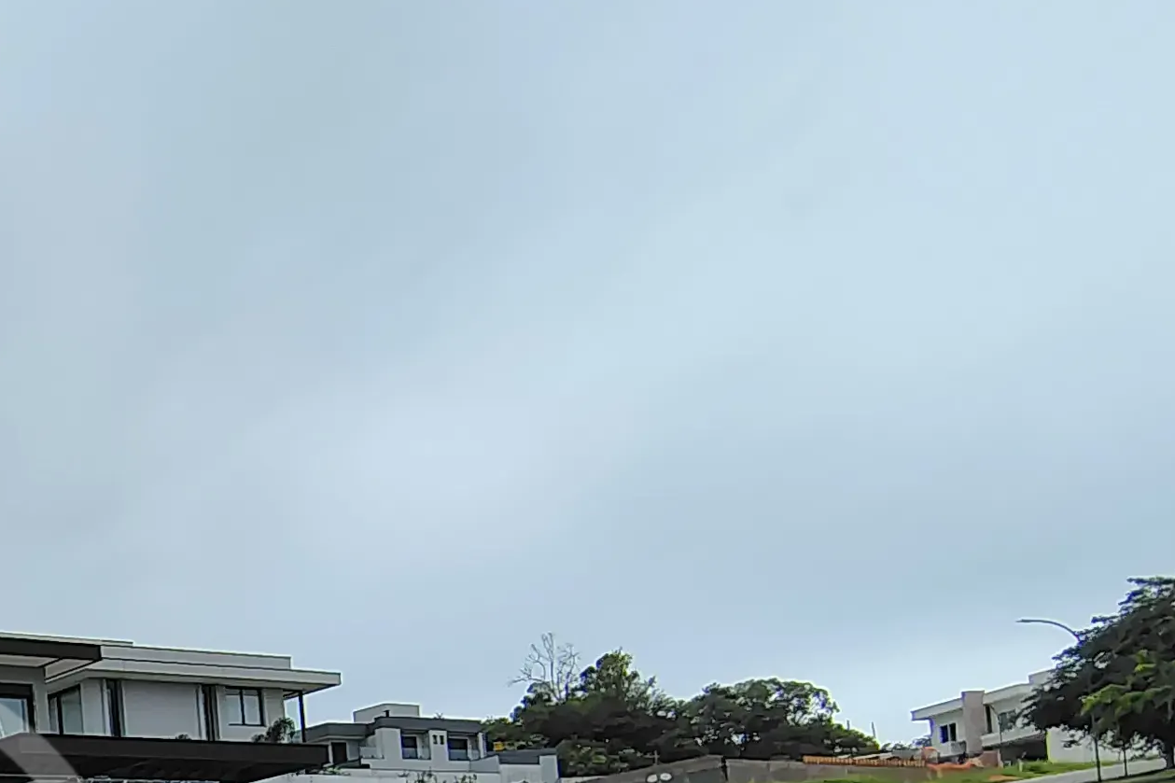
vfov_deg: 22.1
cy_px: 1015
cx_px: -217
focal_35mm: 55
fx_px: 1795
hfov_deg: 30.9
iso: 100
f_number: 2.2
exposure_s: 1/1678
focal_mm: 2.13
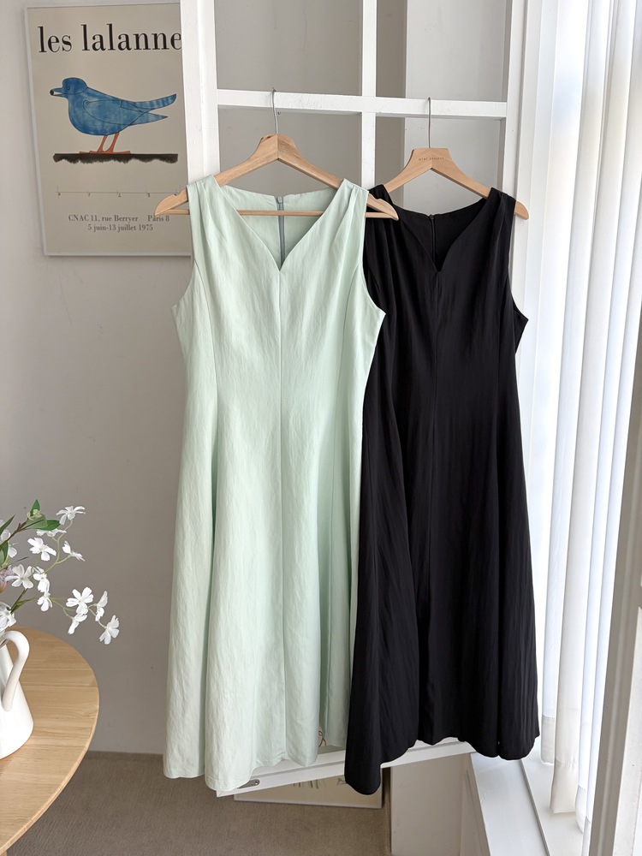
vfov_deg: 67.3
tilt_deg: -12.3
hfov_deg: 53.1
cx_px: 321
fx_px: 643
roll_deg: -0.1
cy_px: 428
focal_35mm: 26
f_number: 1.6
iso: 100
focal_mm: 5.96
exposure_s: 1/122
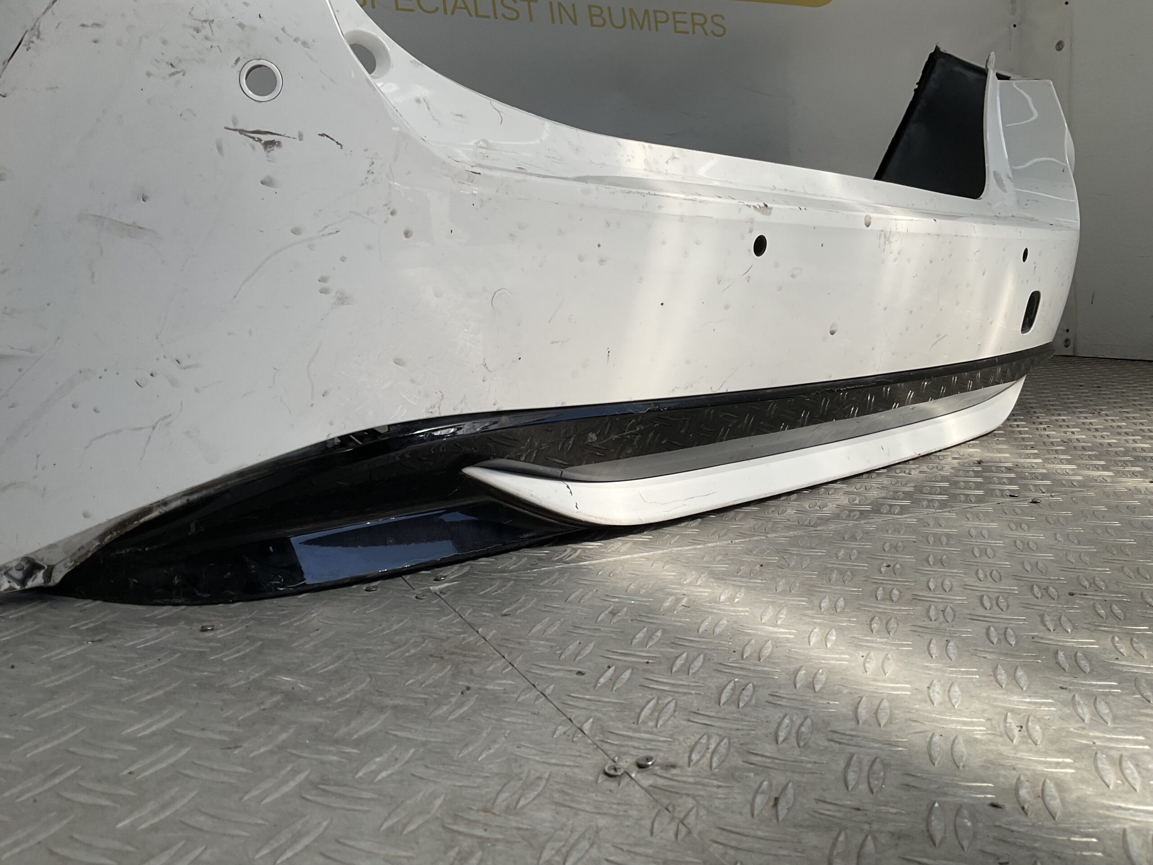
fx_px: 966
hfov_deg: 61.7
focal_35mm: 29
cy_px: 432
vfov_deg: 48.2
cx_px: 576
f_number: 1.8
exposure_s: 1/1015
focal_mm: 3
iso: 16
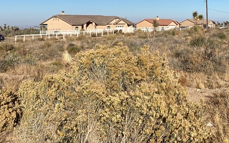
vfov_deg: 19.4
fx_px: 399
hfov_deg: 32.0
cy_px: -17
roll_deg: +0.2
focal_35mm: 64
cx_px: 118
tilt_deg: +5.4
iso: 20
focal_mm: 3.99
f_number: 1.8
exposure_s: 1/2857
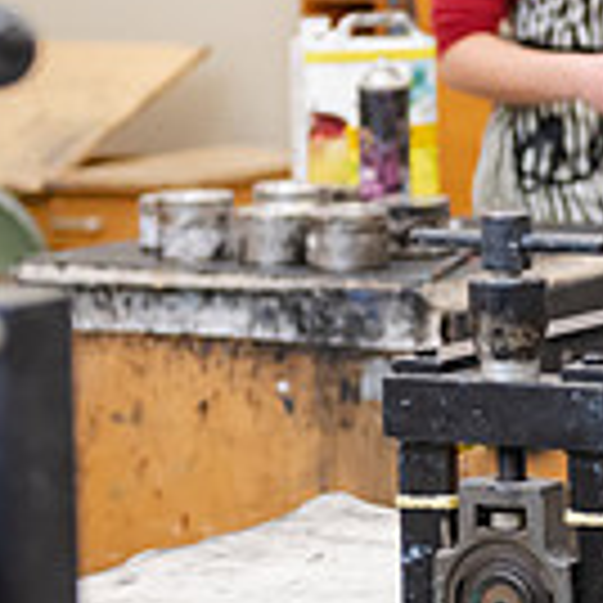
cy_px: 191
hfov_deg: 9.6
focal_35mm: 177
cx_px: 855
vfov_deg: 9.9
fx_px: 3488
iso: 800
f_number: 3.2
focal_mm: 48
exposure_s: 1/200
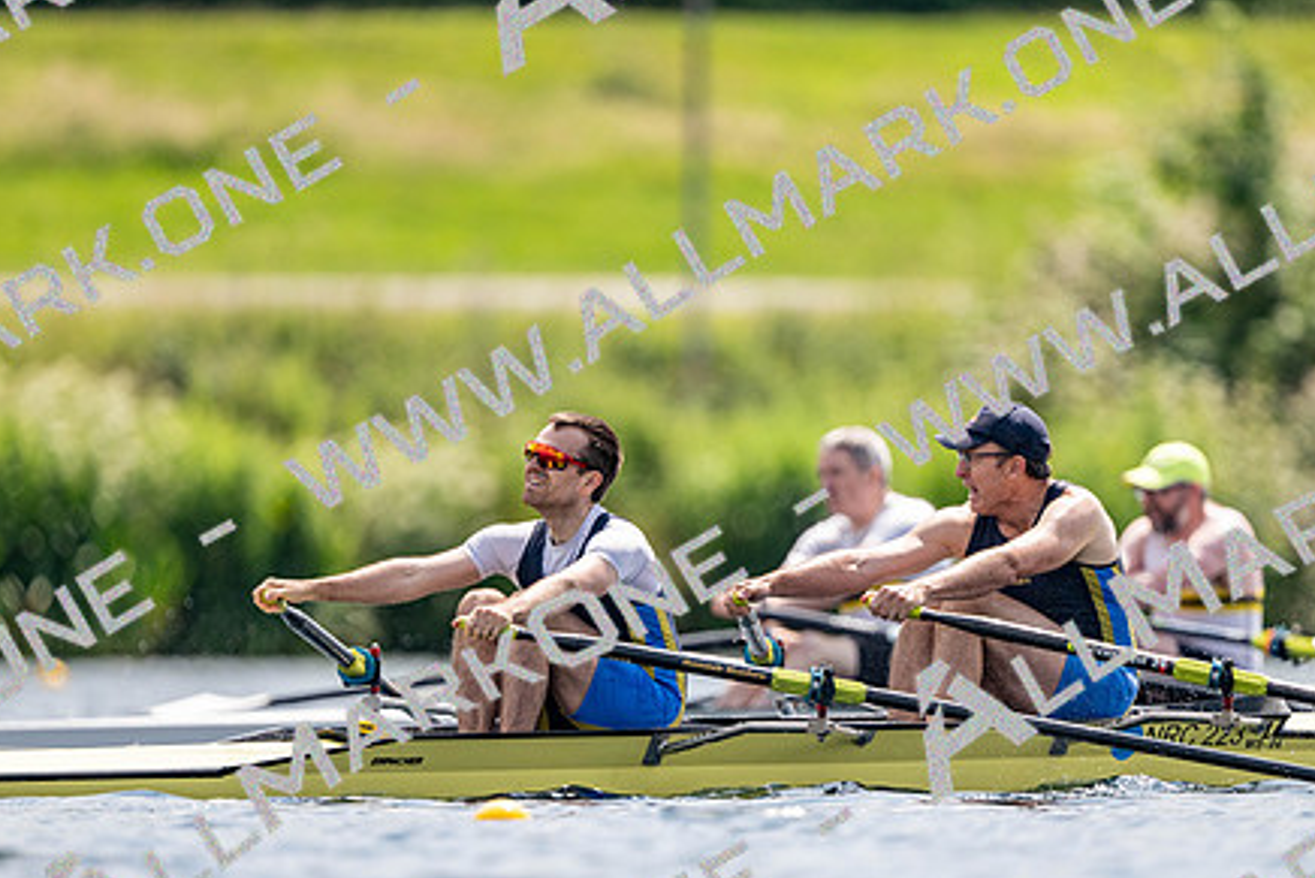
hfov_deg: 2.6
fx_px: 29157
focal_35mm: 798
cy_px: 517
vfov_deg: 1.7
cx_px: 658
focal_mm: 600
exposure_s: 1/2500
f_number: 4
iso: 280
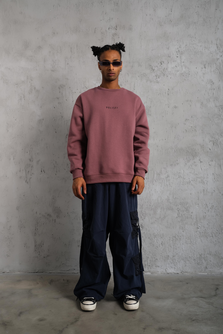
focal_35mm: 35
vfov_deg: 54.4
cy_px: 167
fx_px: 325
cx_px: 112
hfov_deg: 37.9
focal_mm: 23
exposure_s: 1/160
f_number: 5
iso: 160
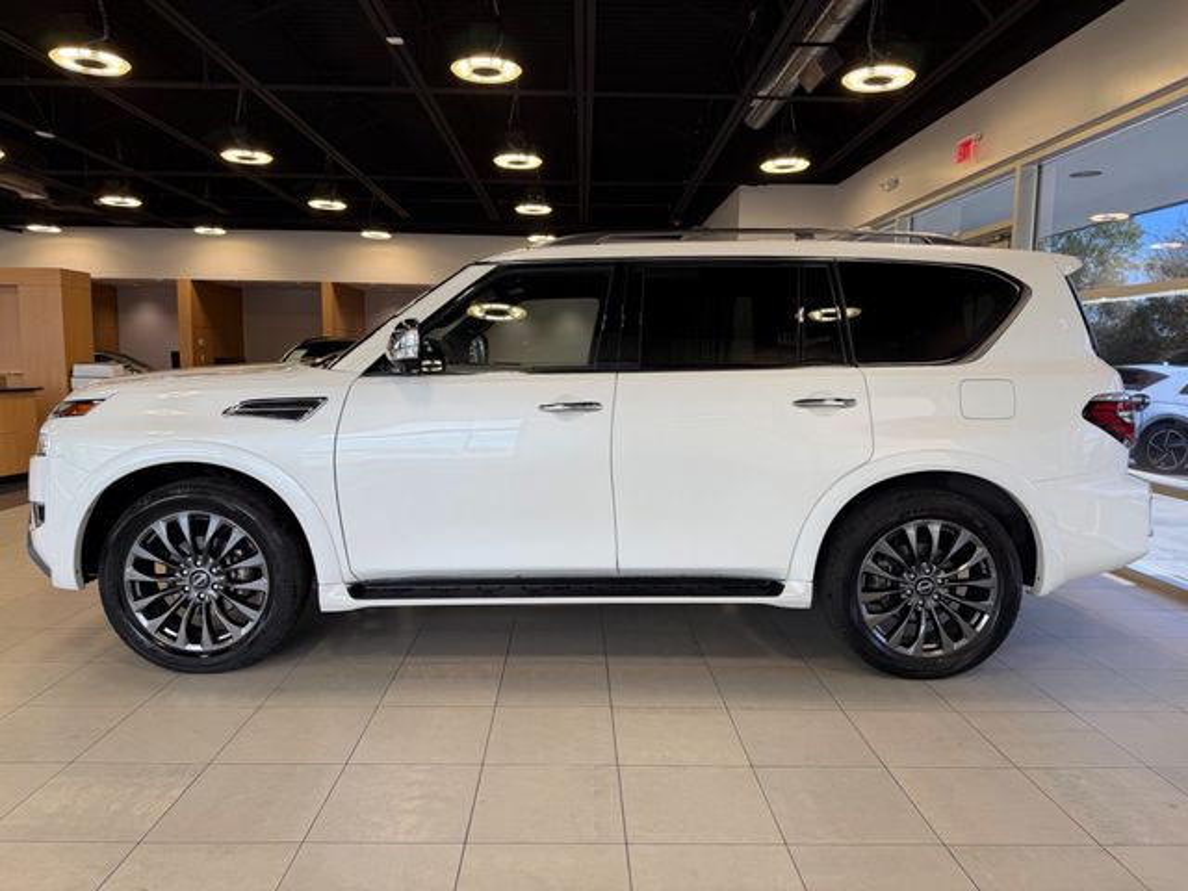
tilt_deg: -5.7
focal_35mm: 24
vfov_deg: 56.8
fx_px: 824
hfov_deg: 71.6
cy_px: 446
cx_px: 594
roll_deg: -1.0
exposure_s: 1/255
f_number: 1.78
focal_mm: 6.76
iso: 64
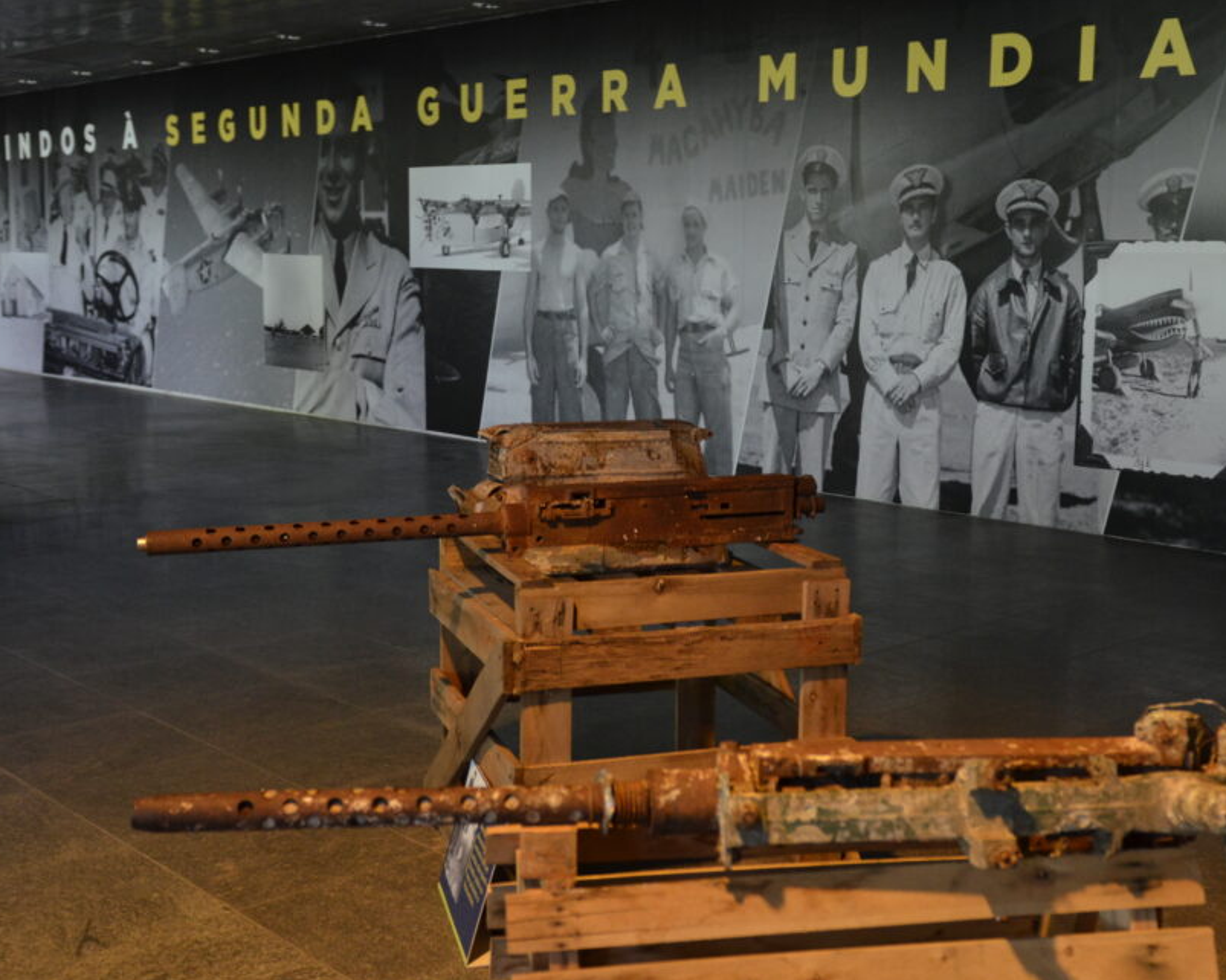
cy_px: 478
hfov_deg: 42.8
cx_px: 684
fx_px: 1560
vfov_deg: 34.9
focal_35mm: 43
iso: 1250
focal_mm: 24
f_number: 2.8
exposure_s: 1/60
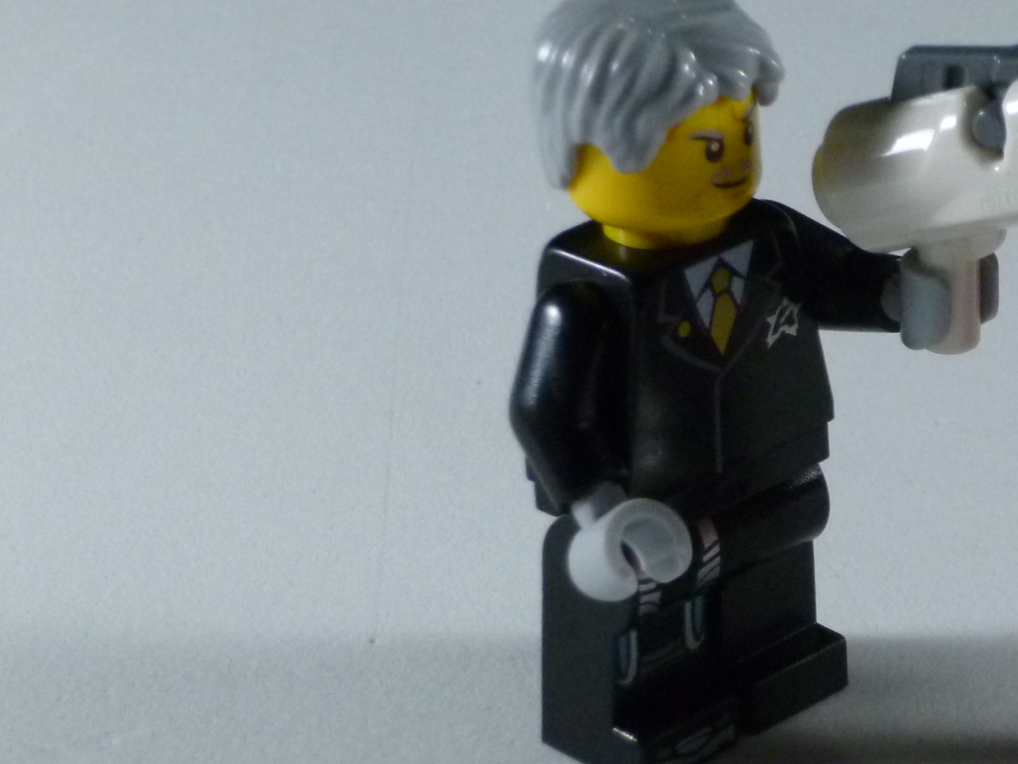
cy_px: 460
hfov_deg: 10.3
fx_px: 5618
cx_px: 1044
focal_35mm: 191
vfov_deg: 7.8
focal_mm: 15.3
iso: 400
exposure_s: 1/60
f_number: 5
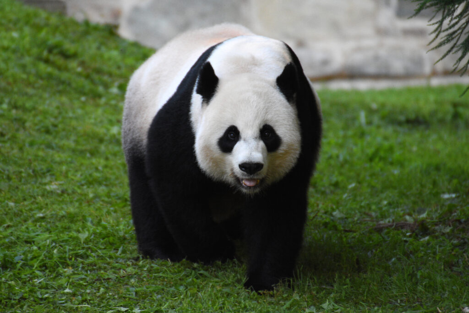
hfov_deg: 3.3
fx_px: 8208
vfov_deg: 2.2
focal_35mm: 630
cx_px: 234
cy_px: 156
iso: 2000
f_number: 6.3
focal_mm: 420
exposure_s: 1/400
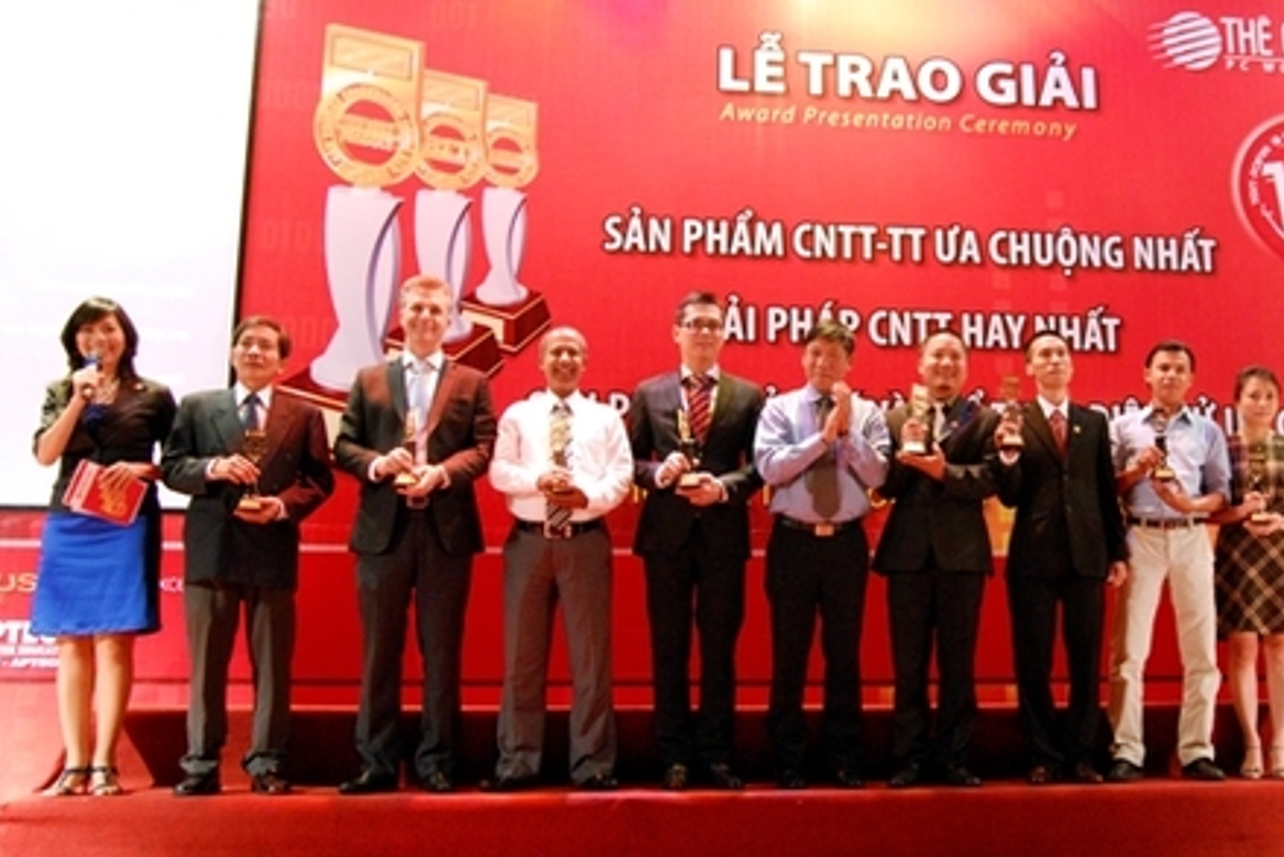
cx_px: 860
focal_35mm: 41
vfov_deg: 32.6
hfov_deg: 46.6
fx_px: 1463
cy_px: 472
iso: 800
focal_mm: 20
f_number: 3.2
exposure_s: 1/40
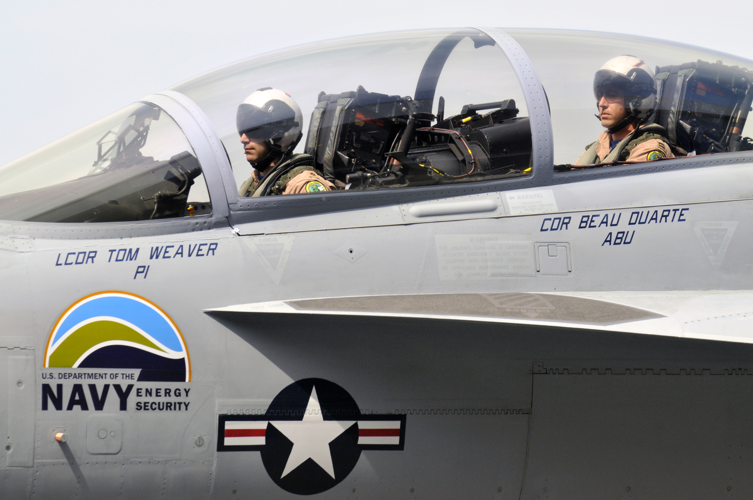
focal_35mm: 278
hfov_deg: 7.4
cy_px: 250
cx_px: 376
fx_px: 5797
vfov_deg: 4.9
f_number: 5
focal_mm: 185
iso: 720
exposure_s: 1/2000
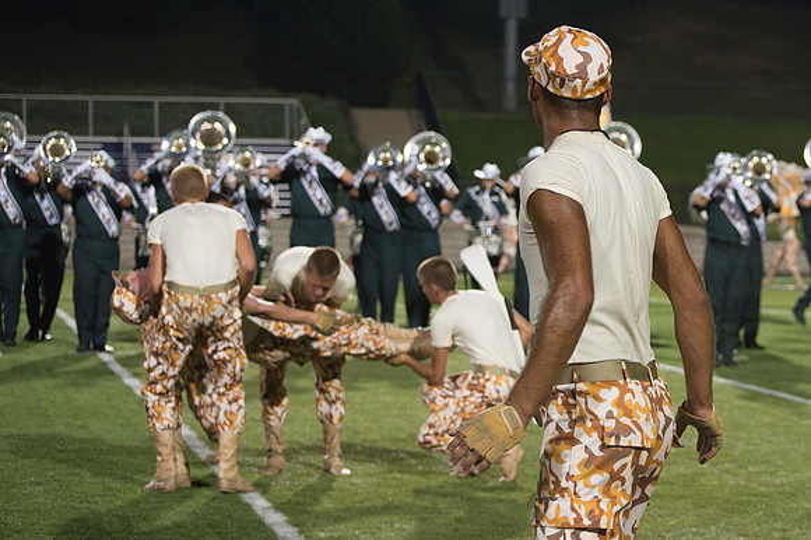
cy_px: 199
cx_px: 609
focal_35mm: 107
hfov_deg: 18.9
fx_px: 2416
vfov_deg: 12.7
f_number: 4.5
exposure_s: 1/160
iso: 1250
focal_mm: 70
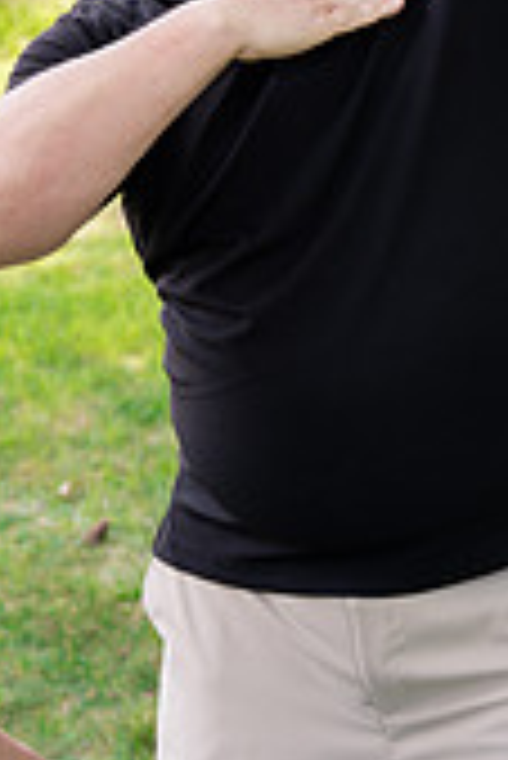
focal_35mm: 101
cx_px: 252
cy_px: 54
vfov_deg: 19.8
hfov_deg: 13.6
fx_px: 2133
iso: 160
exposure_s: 1/250
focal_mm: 38
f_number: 3.5
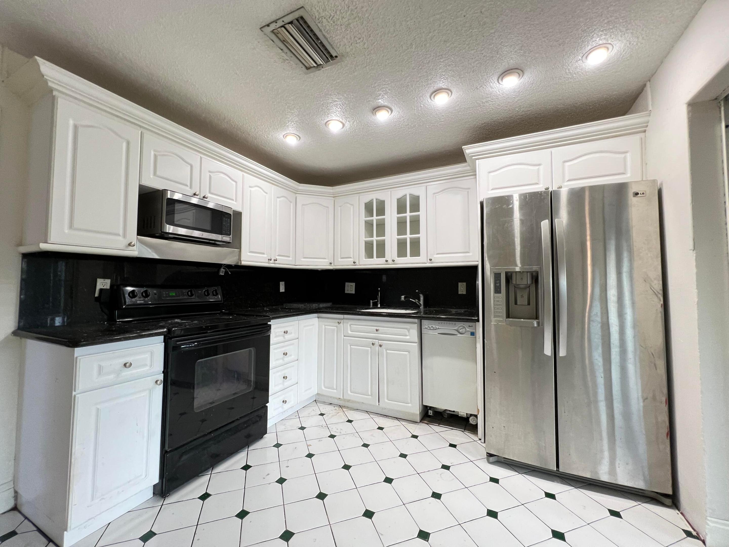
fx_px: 274
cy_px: 274
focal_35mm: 13
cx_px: 364
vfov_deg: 89.9
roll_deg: -0.1
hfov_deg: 106.2
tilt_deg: +1.3
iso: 160
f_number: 1.8
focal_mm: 1.57
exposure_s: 1/60
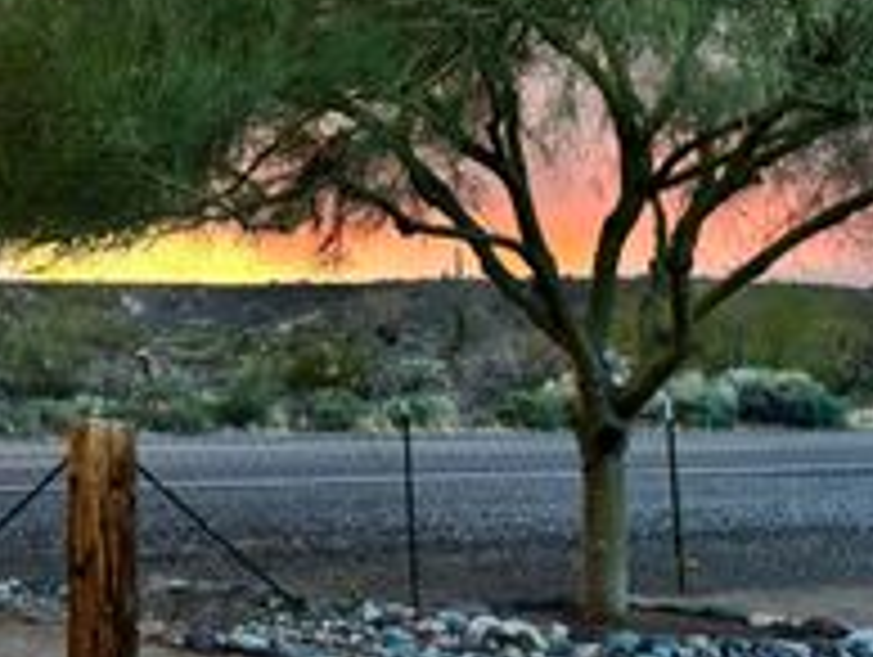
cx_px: -144
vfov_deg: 21.4
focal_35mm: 67
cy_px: 52
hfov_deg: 26.1
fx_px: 1692
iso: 160
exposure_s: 1/60
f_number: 1.6
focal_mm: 5.96
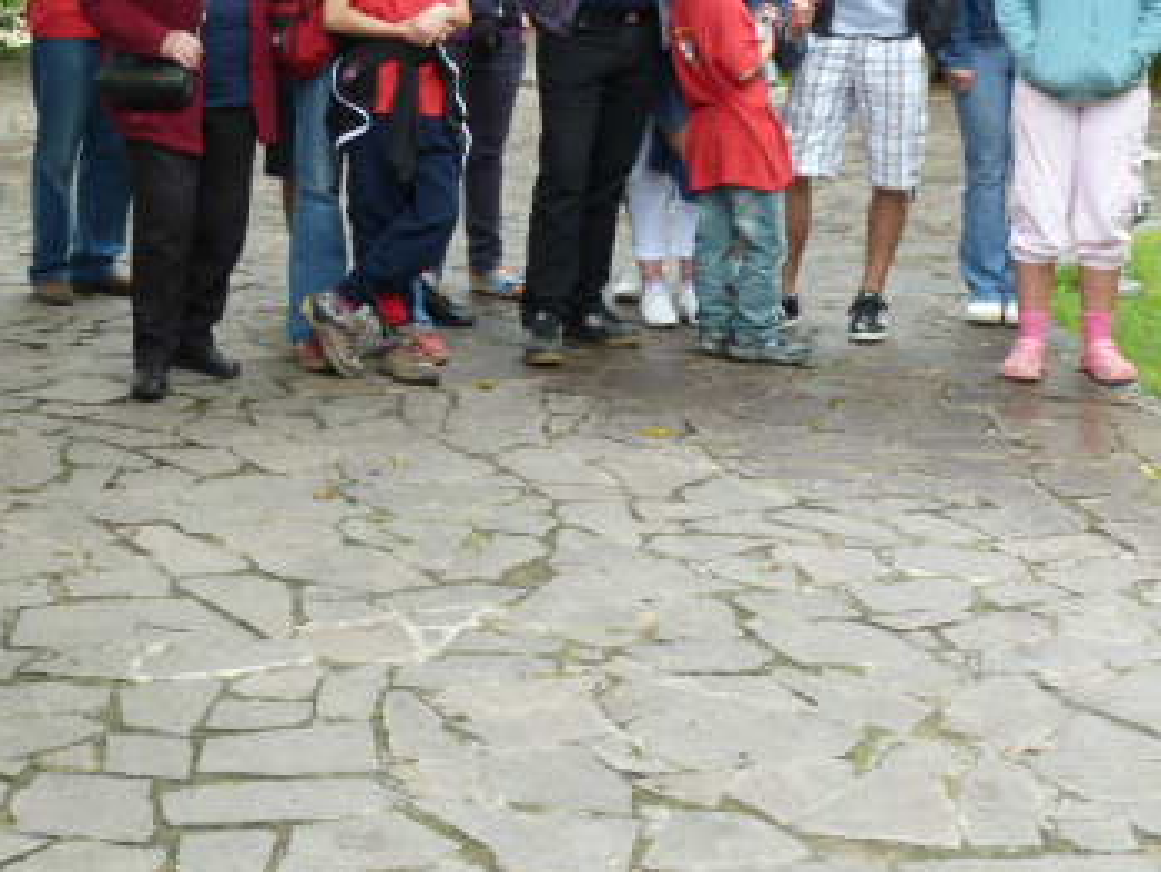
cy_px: 133
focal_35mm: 77
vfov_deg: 18.9
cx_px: 259
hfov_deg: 25.0
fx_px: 2583
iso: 80
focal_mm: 6.9
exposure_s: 1/50
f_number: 3.7
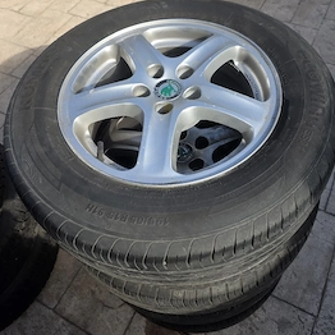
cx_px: 185
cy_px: 128
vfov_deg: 52.0
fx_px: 339
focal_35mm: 31
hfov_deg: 52.4
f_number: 1.7
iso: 80
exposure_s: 1/2500
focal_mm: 6.3
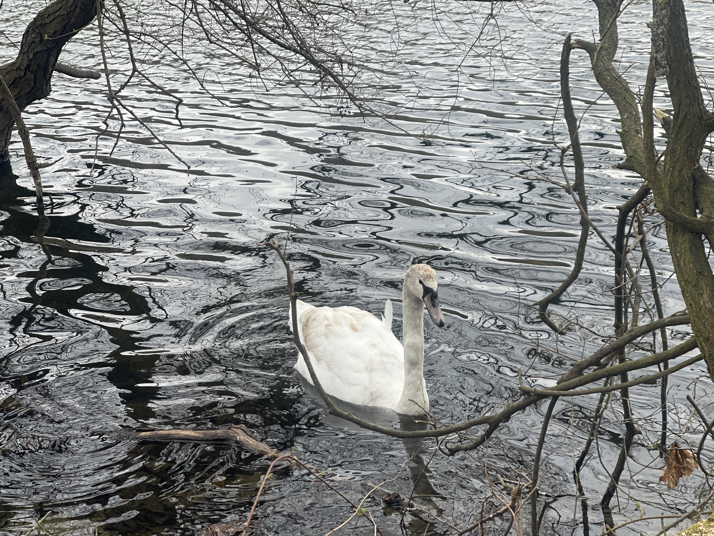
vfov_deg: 22.9
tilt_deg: -19.0
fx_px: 1320
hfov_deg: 30.3
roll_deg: +1.5
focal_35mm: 64
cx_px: 357
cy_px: 268
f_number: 2.2
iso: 20
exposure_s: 1/201
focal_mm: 7.5
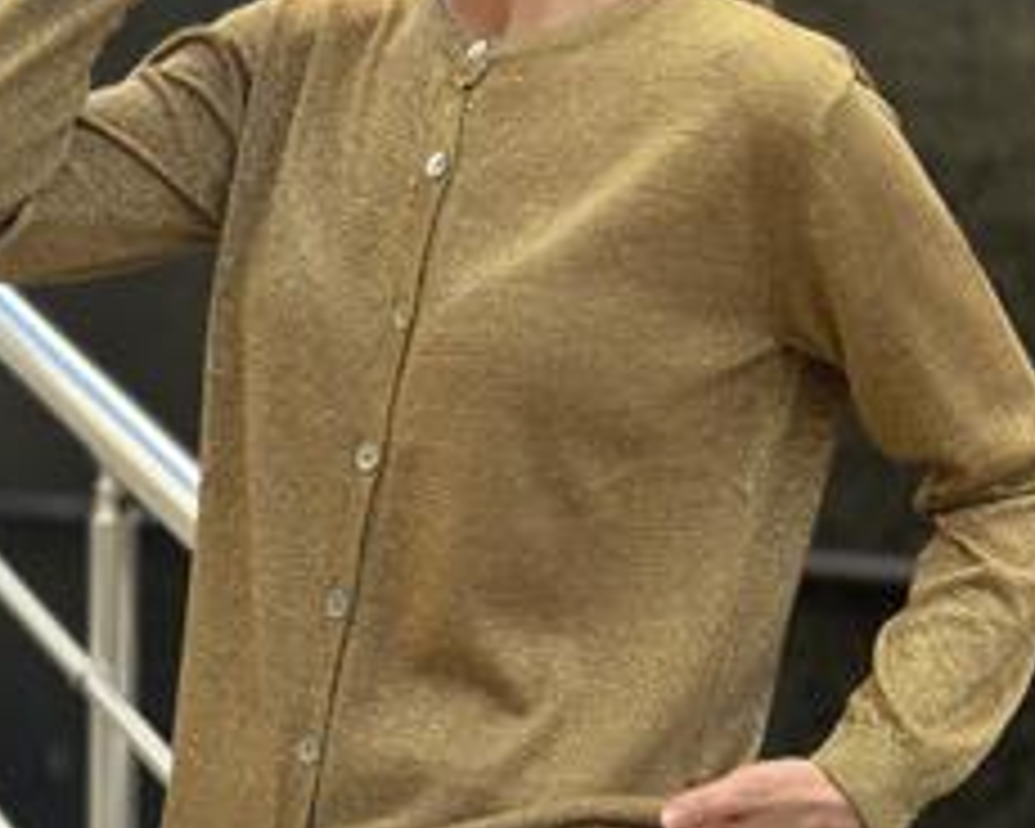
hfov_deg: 22.7
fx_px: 2573
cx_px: 428
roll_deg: +0.6
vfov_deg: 18.3
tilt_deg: -1.2
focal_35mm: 84
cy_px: 362
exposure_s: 1/623
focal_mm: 6.86
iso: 80
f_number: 1.78
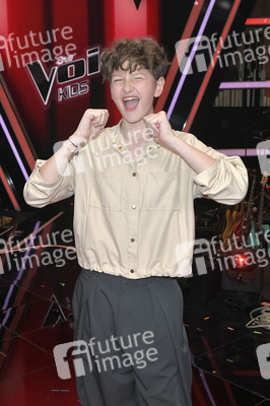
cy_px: 203
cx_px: 135
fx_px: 394
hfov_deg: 37.8
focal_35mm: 35
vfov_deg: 54.5
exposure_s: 1/200
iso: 2500
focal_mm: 35
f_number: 7.1
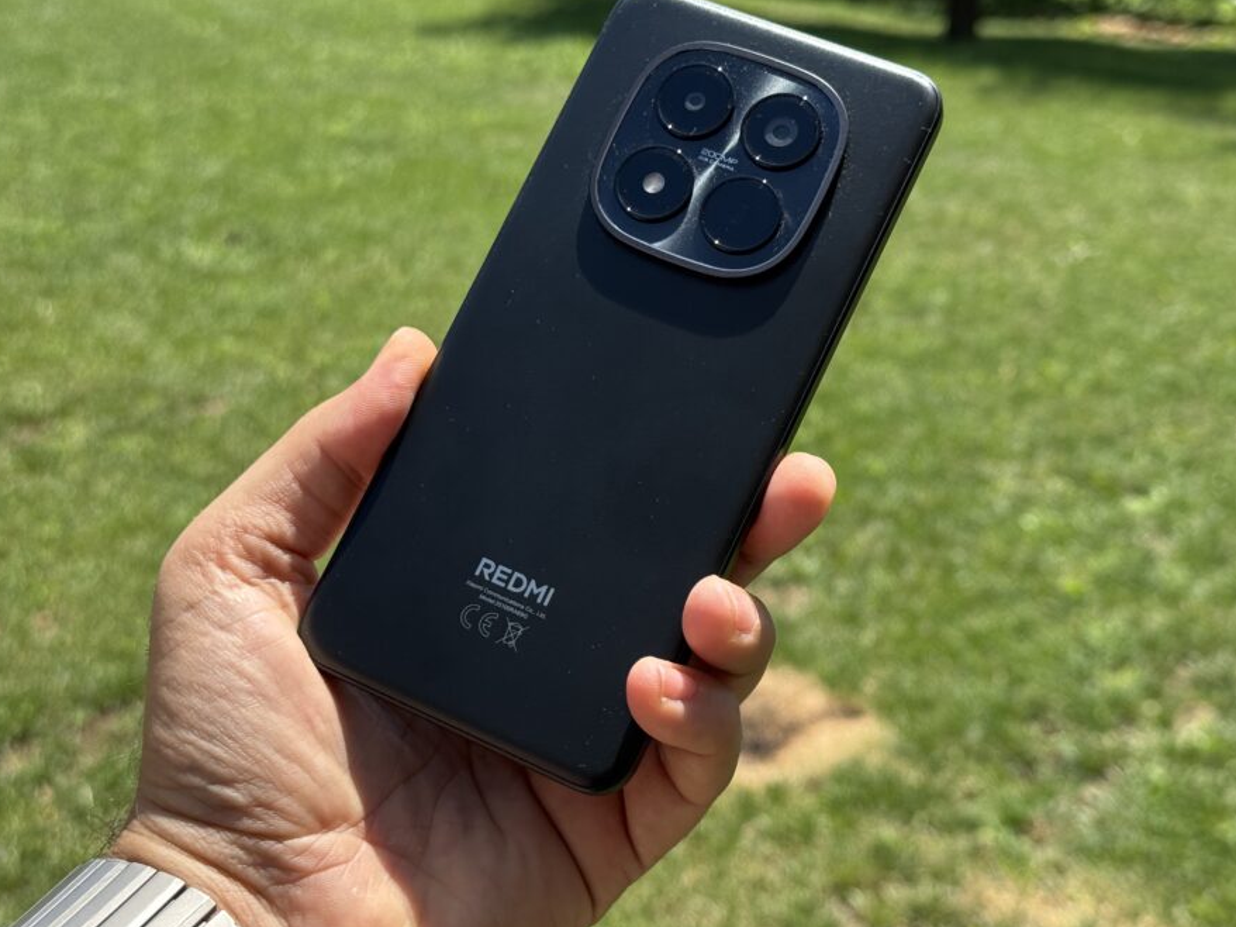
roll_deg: +2.3
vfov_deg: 26.1
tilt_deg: -19.0
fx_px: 1999
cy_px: 459
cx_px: 638
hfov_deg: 34.4
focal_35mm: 56
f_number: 1.78
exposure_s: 1/1923
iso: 64
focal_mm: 6.76
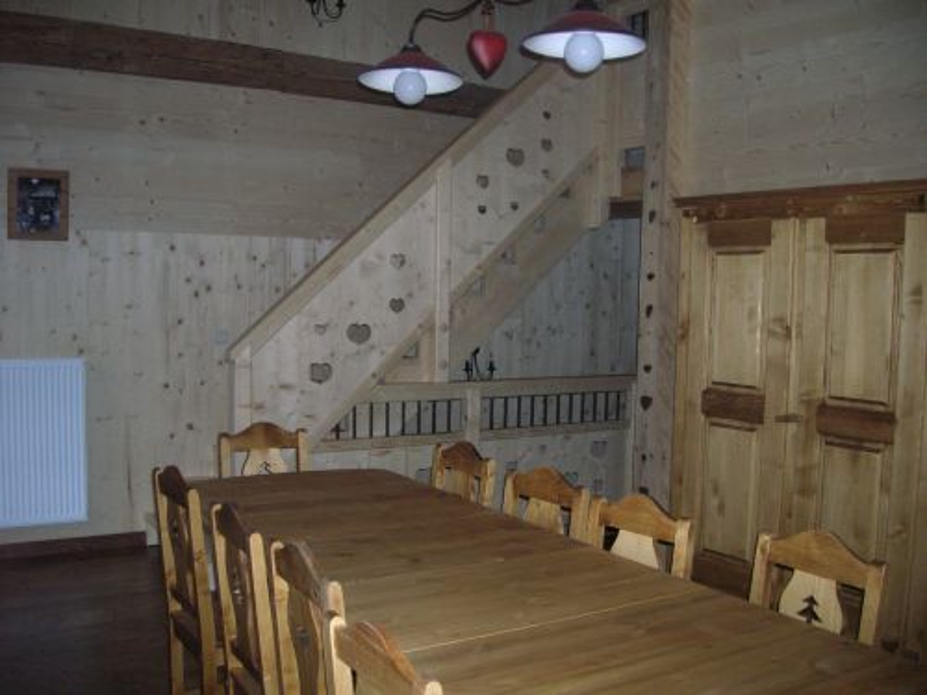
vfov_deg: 41.8
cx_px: 464
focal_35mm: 34
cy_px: 348
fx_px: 911
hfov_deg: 54.0
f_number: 2.9
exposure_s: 1/60.1
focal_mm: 5.7
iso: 200
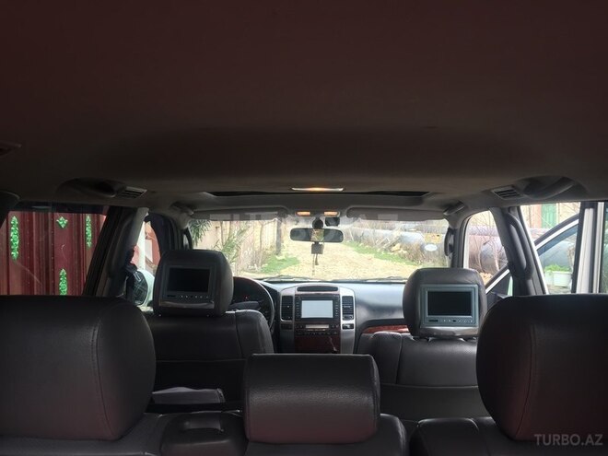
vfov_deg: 48.2
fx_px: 509
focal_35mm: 29
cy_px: 228
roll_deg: +0.3
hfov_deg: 61.7
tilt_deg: -1.0
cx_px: 304
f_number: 2.2
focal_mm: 4.15
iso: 40
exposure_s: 1/100
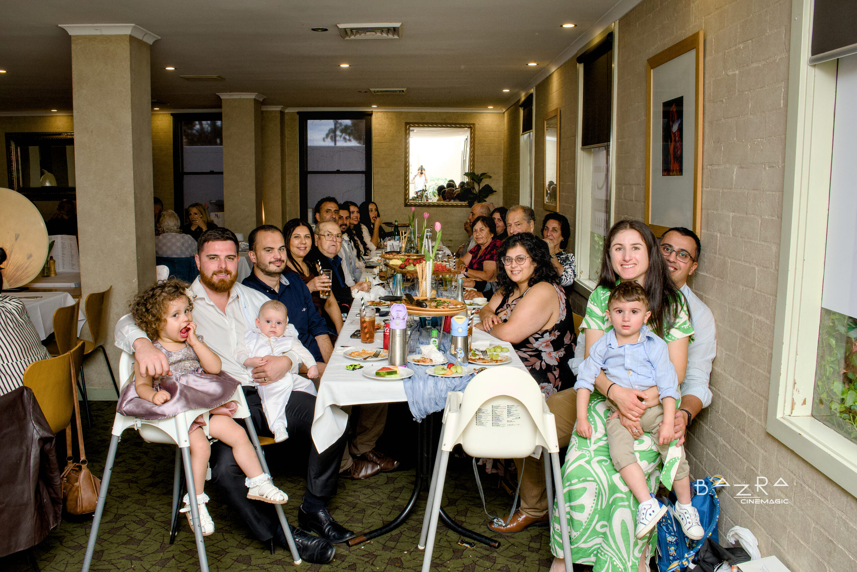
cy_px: 286
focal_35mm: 30
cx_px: 428
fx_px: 725
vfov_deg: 43.0
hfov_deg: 61.2
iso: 800
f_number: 9
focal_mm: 20.3
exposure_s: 1/160
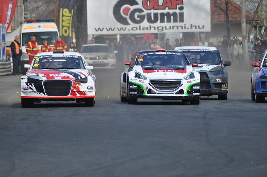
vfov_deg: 3.0
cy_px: 88
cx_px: 134
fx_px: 3333
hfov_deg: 4.6
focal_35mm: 450
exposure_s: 1/1600
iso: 400
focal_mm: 300
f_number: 6.3
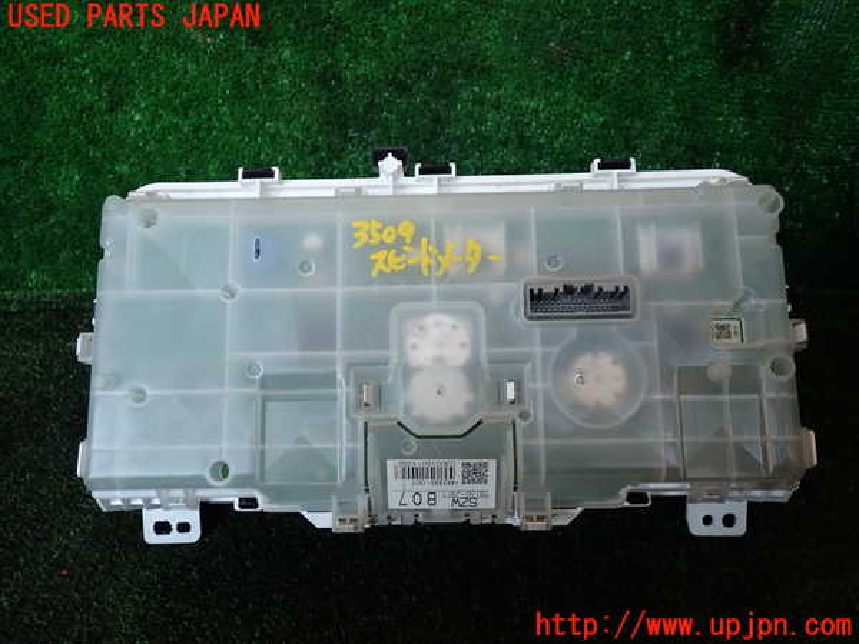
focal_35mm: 30
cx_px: 430
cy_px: 322
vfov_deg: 46.8
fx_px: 744
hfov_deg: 60.0
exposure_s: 1/60
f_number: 2.3
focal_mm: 5.4
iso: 200
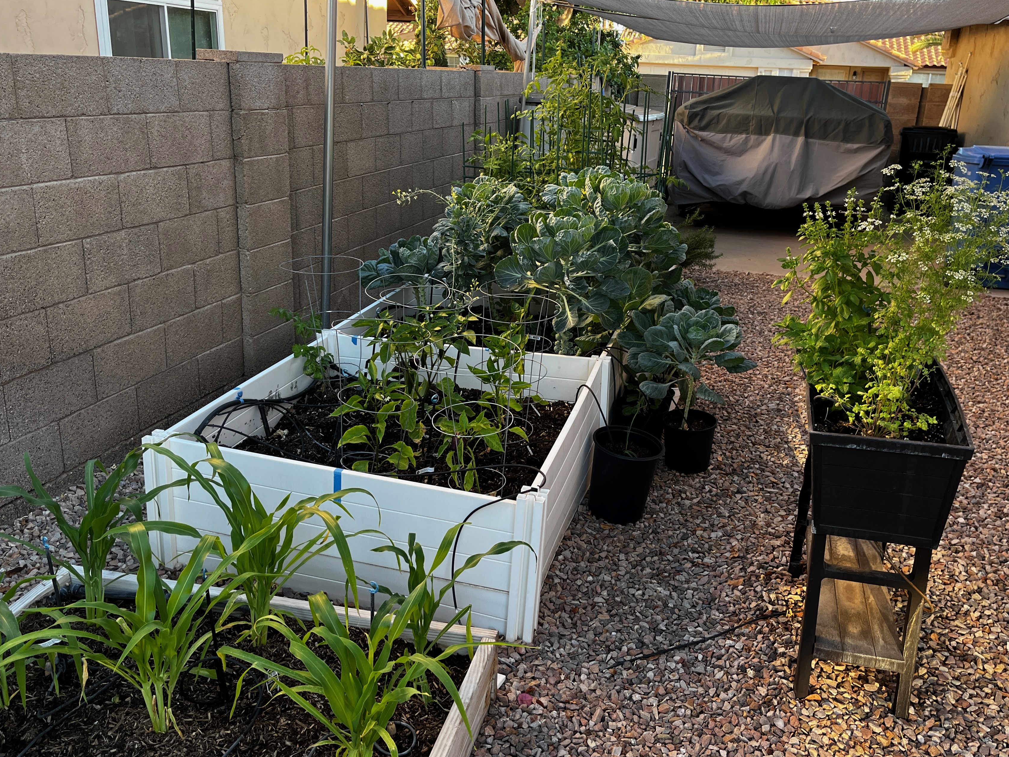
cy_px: 373
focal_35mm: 31
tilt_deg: -20.3
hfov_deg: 58.3
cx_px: 536
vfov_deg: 45.4
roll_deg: -2.5
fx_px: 904
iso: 40
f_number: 1.6
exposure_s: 1/124
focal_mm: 5.1
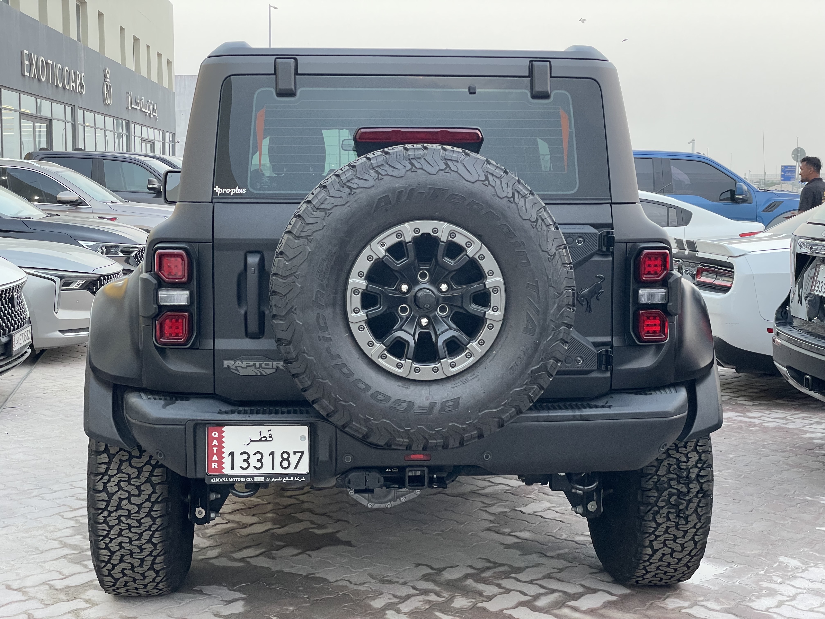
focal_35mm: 52
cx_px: 412
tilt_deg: -6.2
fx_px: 1239
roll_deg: -0.3
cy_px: 310
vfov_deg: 28.0
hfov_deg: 36.8
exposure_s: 1/100
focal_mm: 6
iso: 200
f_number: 2
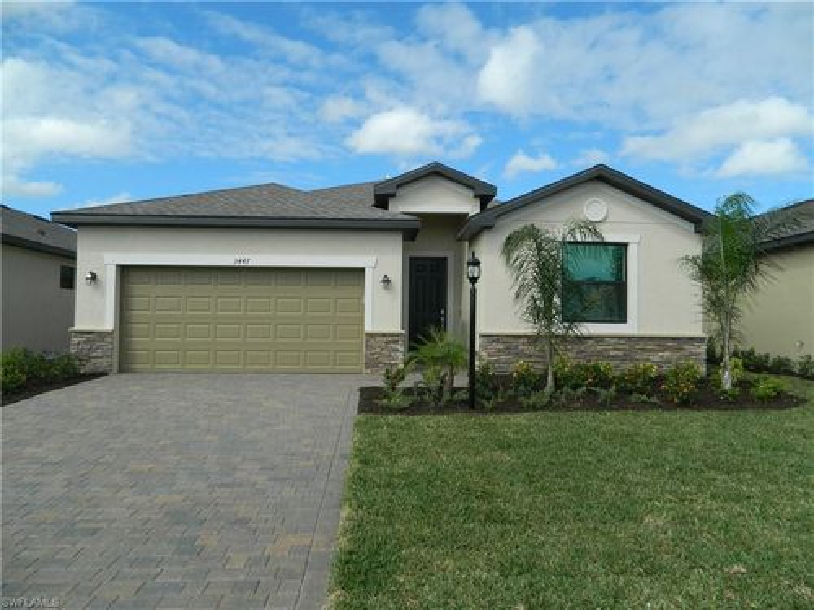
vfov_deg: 54.9
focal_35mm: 25
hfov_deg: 69.4
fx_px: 588
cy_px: 305
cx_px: 407
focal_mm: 4.5
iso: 80
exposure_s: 1/200
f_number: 8.7
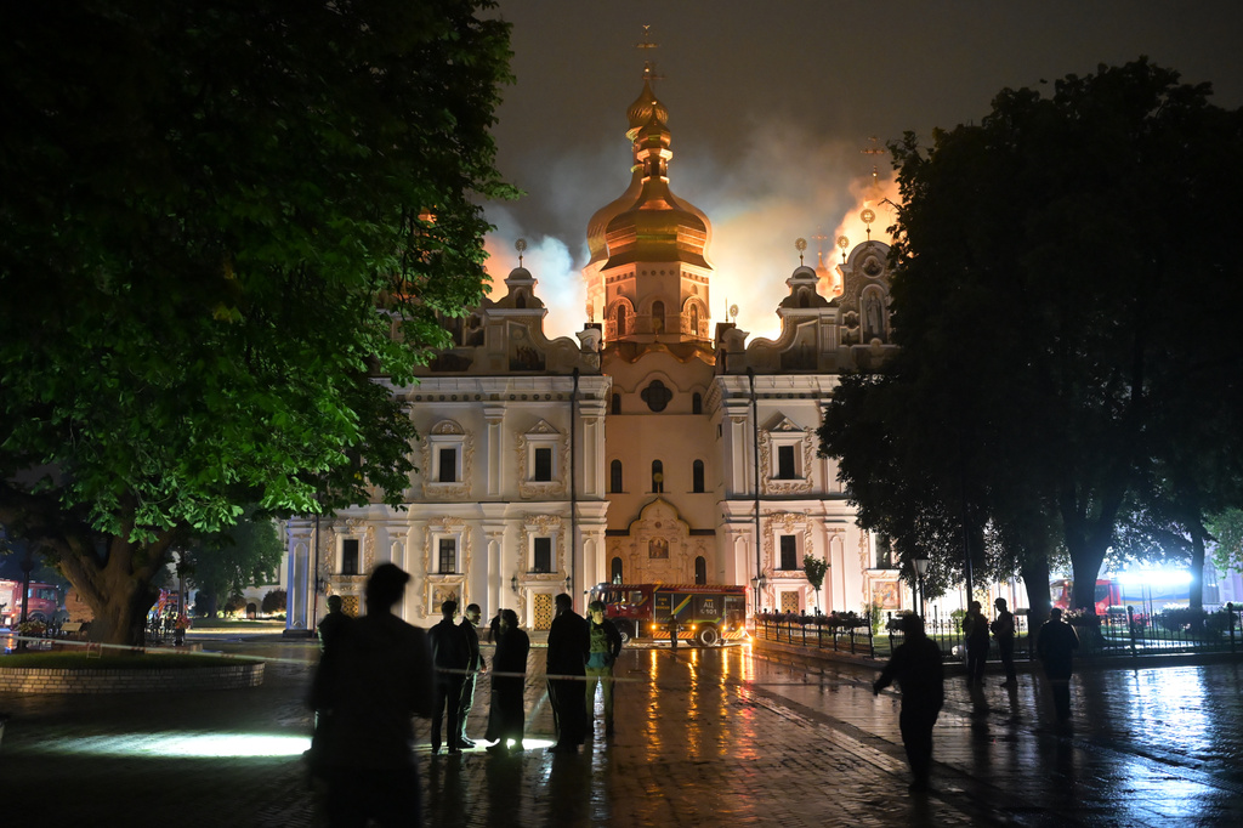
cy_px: 414
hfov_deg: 54.4
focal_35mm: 35
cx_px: 622
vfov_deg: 37.8
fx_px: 1208
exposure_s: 1/13
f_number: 2.5
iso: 10000
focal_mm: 35
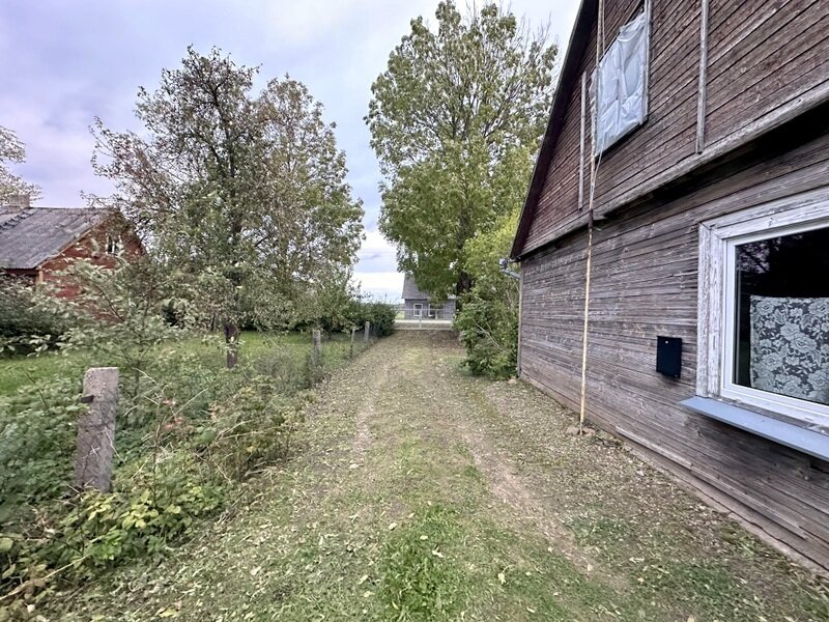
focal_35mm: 14
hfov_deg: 102.1
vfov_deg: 85.7
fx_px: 335
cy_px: 311
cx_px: 414
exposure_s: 1/60
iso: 640
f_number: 2.2
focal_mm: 2.22
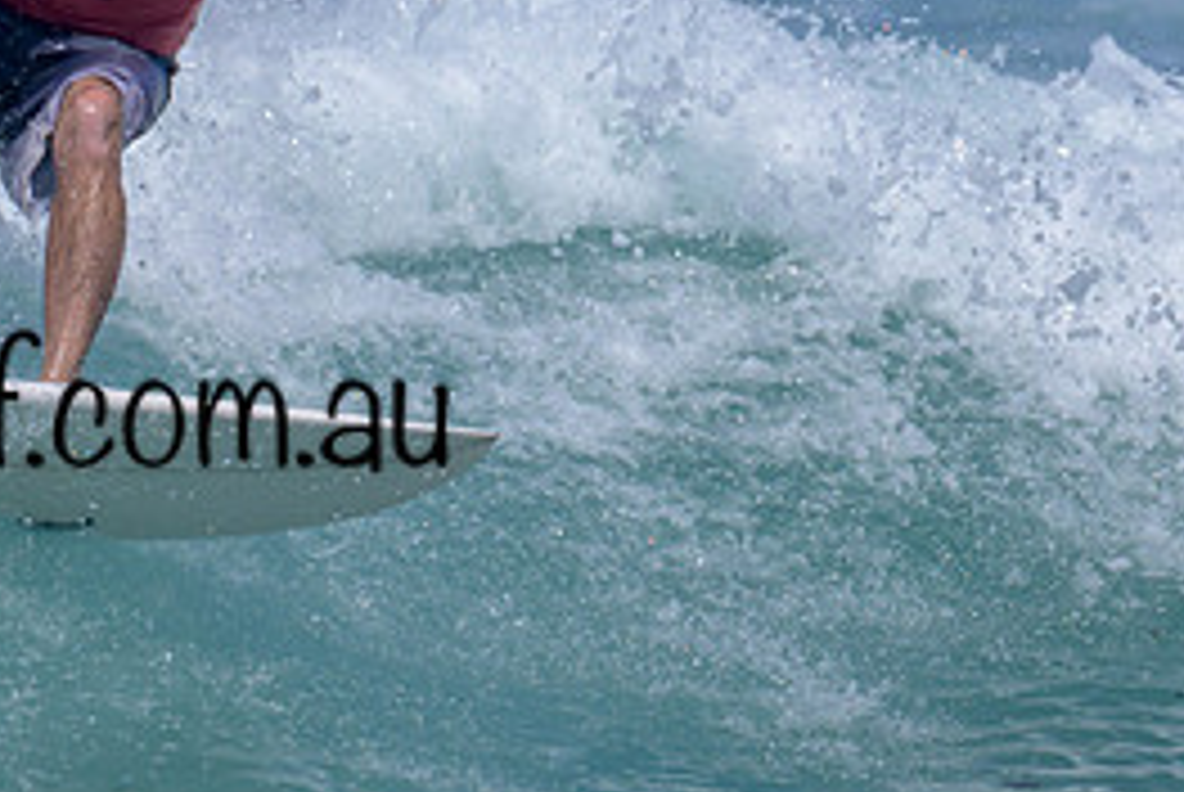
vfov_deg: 0.7
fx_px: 61701
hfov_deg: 1.1
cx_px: 431
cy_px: 440
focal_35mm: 1874
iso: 450
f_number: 11
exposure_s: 1/2000
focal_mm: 630
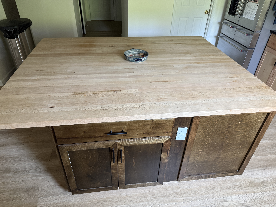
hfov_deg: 71.6
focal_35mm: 24
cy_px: 104
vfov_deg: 56.8
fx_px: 191
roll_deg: -1.1
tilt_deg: -35.7
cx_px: 138
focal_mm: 6.76
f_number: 1.78
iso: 200
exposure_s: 1/61
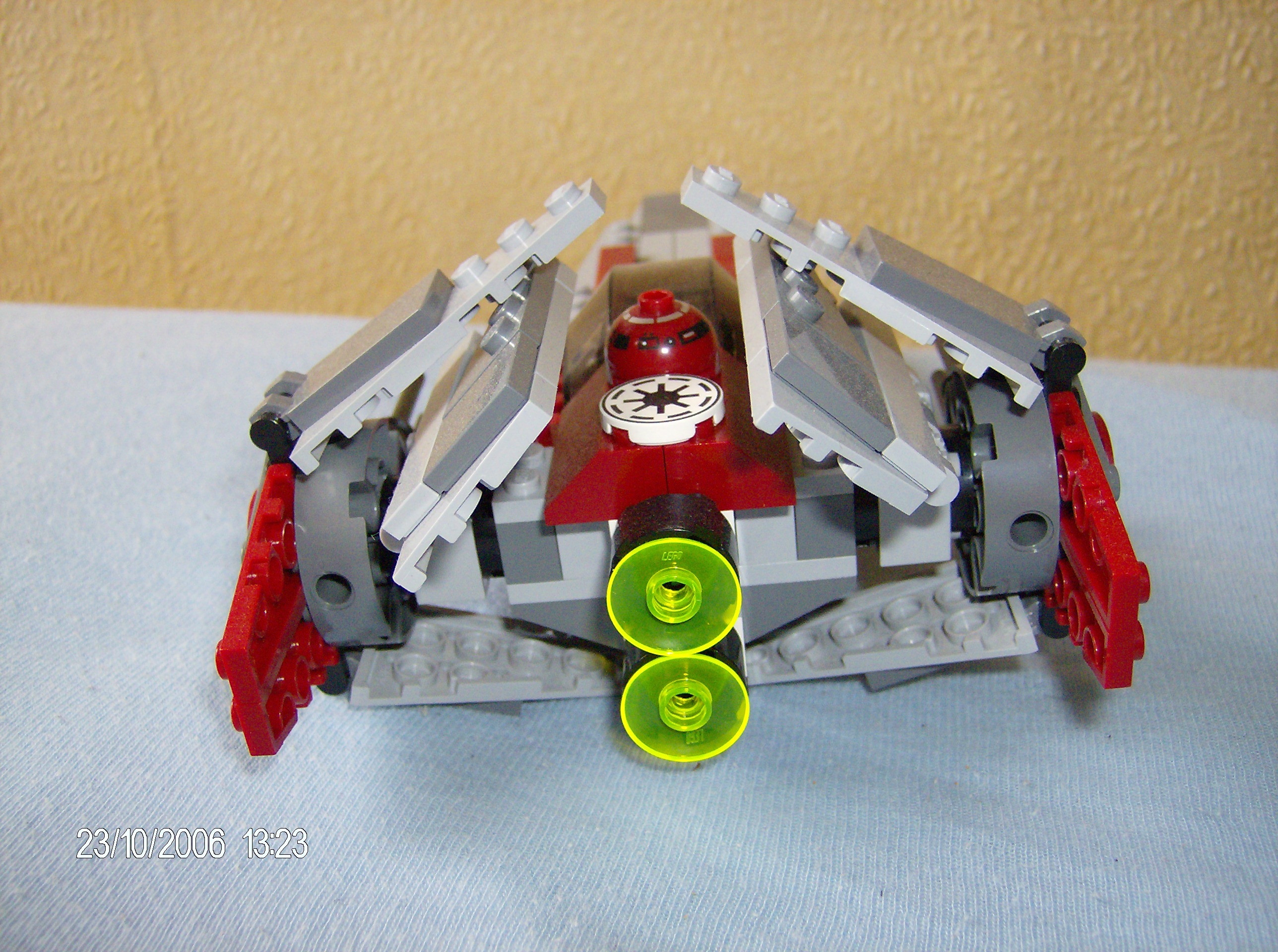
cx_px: 639
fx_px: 1326
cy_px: 476
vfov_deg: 39.5
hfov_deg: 51.5
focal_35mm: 36
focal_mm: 6
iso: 200
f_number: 2.8
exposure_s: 1/60
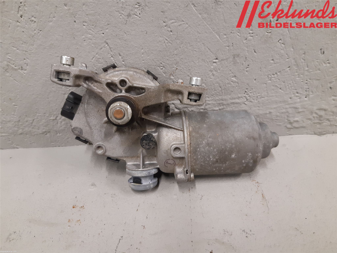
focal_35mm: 26
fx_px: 253
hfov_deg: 67.3
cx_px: 168
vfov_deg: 53.1
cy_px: 126
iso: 160
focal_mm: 3.93
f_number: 1.7
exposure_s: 1/50
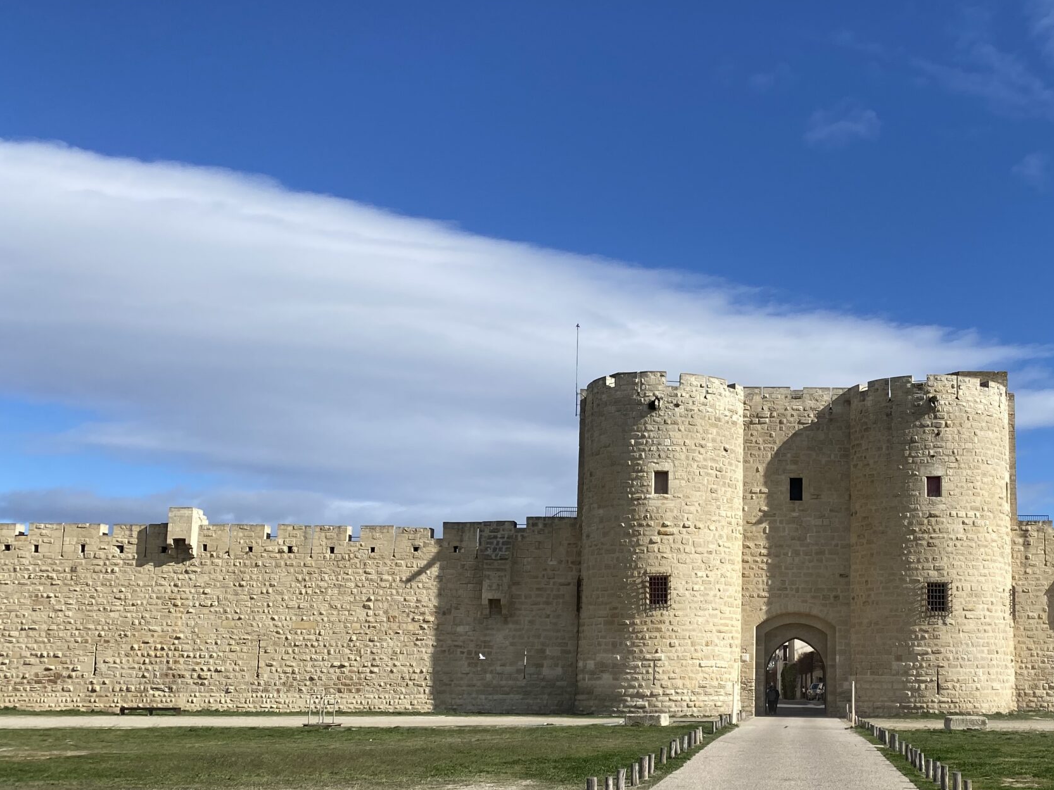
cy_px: 511
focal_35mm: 40
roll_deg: +0.4
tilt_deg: +8.9
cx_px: 810
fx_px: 1218
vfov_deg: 35.7
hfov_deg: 45.0
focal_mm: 4.25
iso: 32
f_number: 1.8
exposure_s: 1/4630
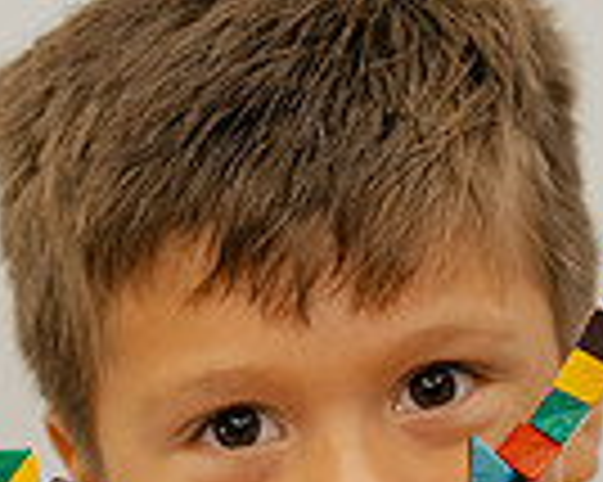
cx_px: 392
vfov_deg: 5.8
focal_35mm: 268
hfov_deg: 7.2
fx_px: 4779
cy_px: 363
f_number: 2.8
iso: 1000
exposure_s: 1/200
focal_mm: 66
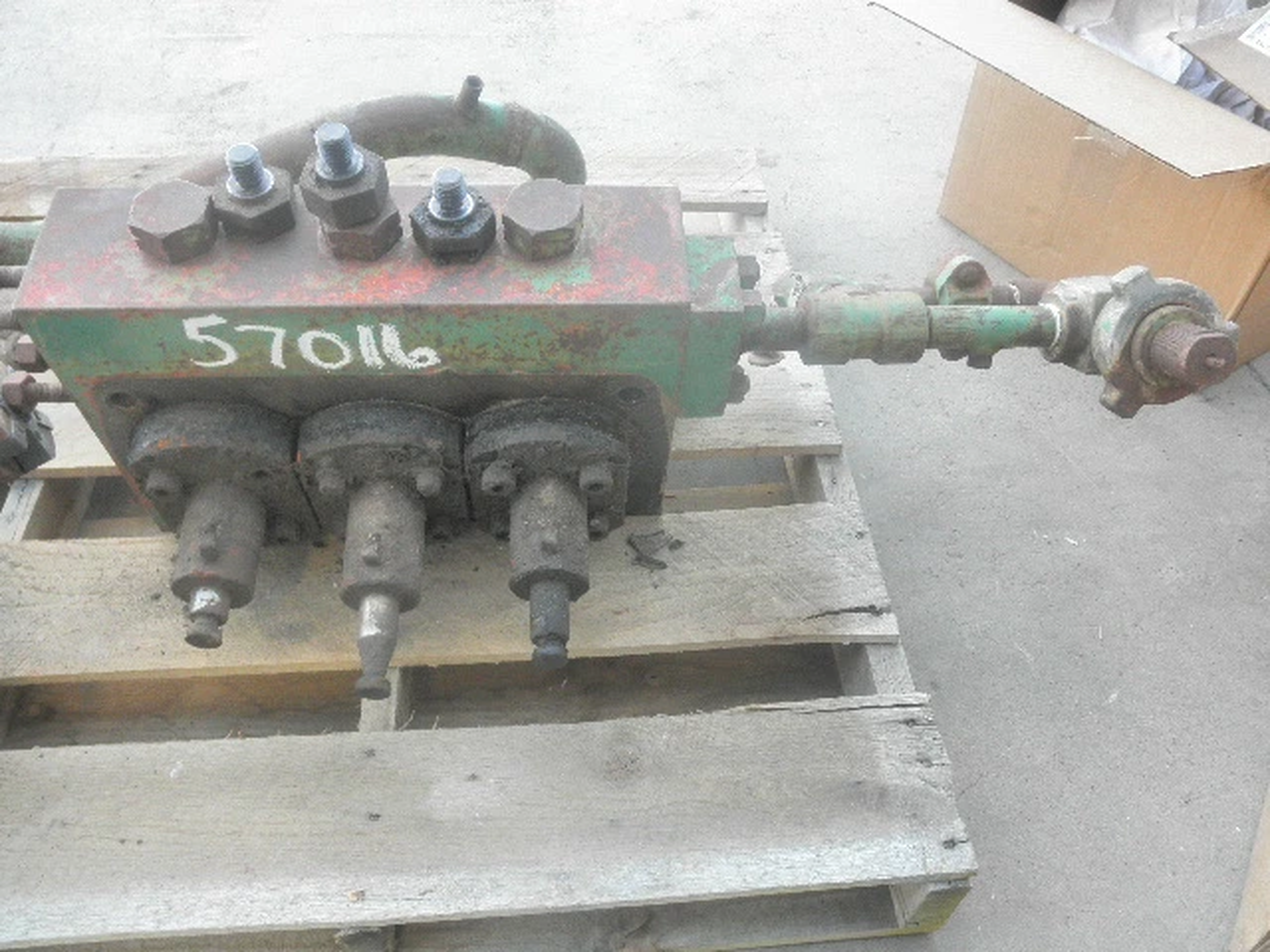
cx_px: 635
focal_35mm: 28
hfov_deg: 63.4
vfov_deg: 49.7
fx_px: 1027
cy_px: 476
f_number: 3
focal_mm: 5
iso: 80
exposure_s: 1/30
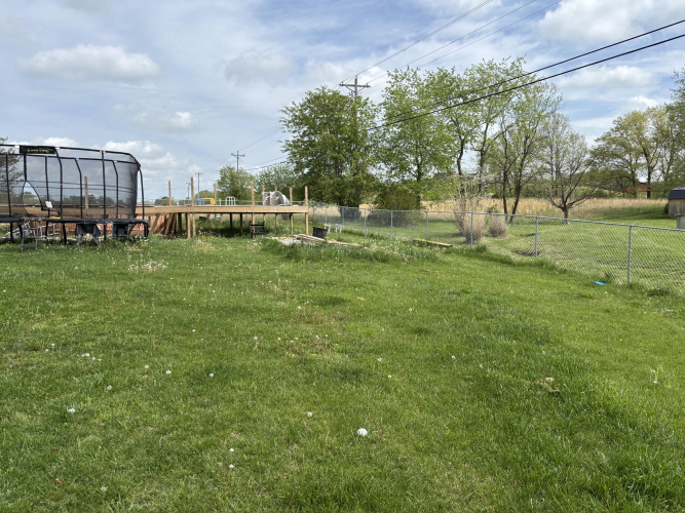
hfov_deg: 67.3
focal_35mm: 26
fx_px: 514
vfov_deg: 53.0
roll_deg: -1.6
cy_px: 256
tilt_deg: -4.3
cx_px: 342
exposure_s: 1/3937
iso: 50
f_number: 1.6
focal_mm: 5.96
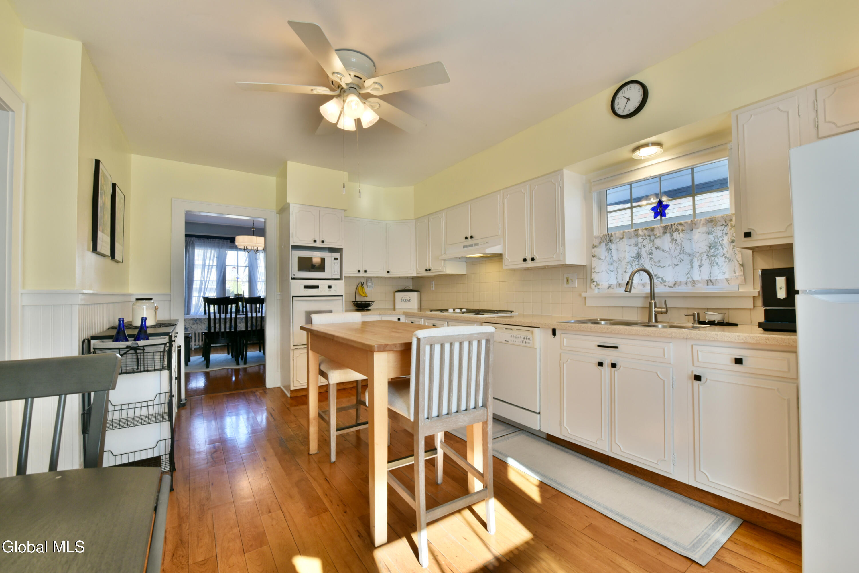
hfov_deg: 104.2
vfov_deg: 81.3
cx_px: 430
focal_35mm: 14
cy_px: 286
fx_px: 334
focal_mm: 14
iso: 800
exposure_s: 1/60
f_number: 11
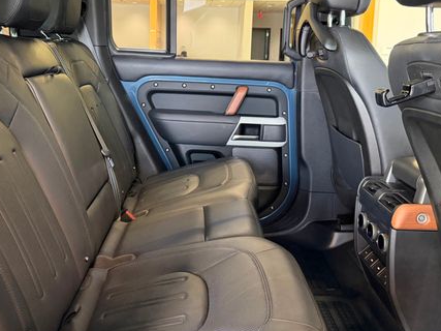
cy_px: 110
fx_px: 459
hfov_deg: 51.3
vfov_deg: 39.2
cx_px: 198
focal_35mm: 36
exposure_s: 1/60
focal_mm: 6.76
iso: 800
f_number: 1.78
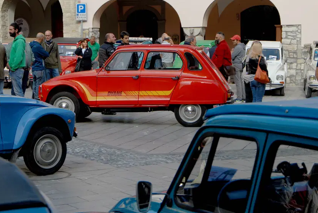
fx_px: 955
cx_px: 145
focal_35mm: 108
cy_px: 85
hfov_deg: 18.9
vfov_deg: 12.7
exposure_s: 1/200
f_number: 7.1
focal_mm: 50
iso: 100
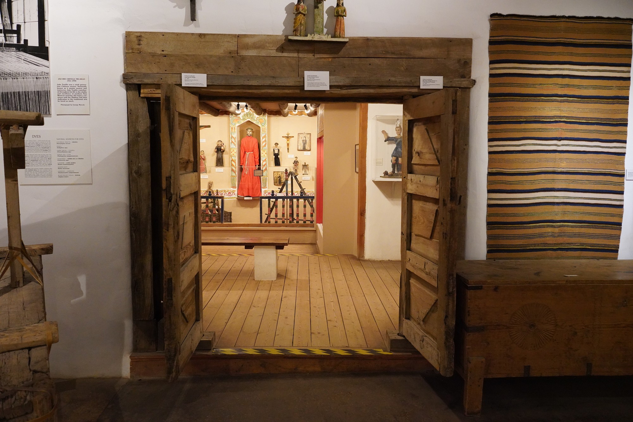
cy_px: 211
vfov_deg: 46.4
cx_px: 316
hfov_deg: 65.5
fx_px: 492
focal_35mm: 28
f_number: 6.3
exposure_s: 1/100
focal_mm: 28
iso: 8000
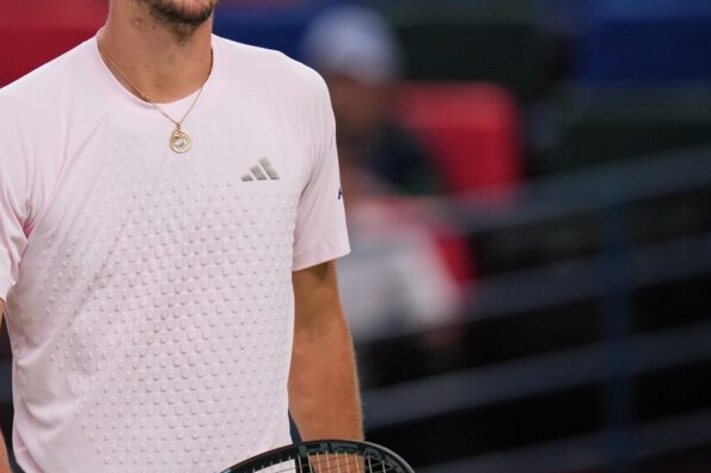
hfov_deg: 3.1
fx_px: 13264
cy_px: 168
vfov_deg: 2.0
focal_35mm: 672
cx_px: 204
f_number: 2.8
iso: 2000
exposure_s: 1/2500
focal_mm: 400
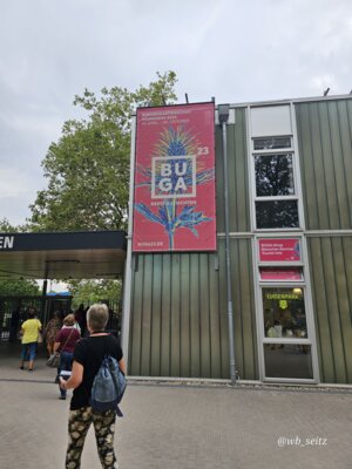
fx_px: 312
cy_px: 234
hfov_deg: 58.9
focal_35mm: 23
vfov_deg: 73.9
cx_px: 176
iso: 10
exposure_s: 1/204
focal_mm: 6.3
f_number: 1.7
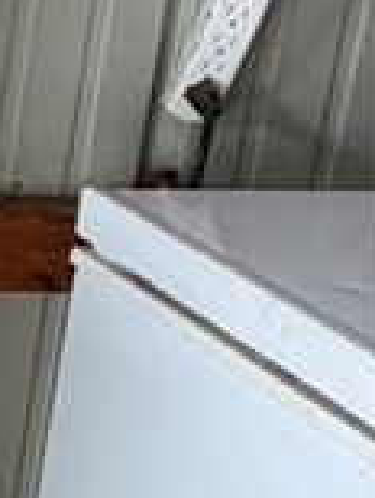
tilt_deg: -13.5
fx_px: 1340
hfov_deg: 10.0
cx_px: -857
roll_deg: +0.5
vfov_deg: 20.5
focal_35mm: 93
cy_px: 16
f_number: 2.2
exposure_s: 1/121
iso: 200
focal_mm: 2.22
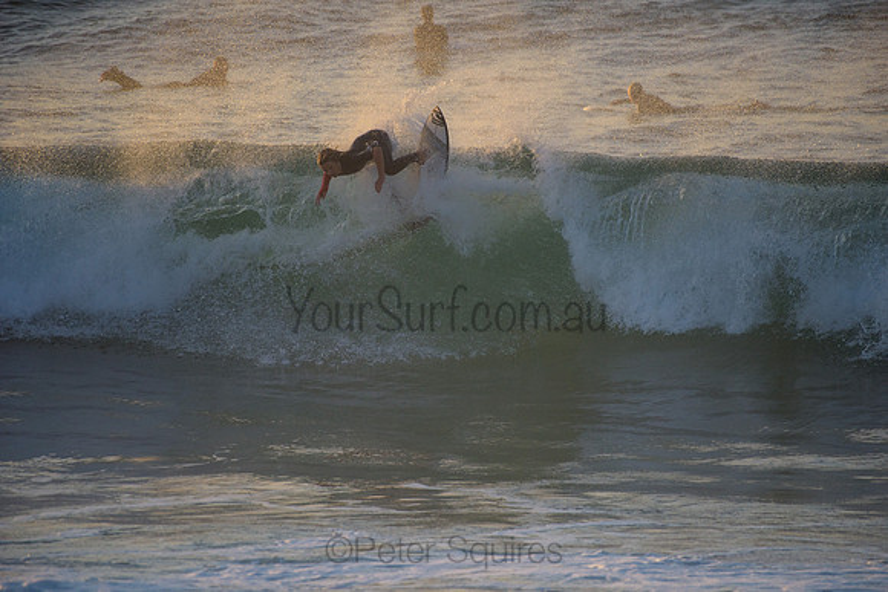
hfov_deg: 4.1
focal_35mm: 500
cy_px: 296
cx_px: 444
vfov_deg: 2.8
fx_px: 12336
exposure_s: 1/2000
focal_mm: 500
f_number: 5.6
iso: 560
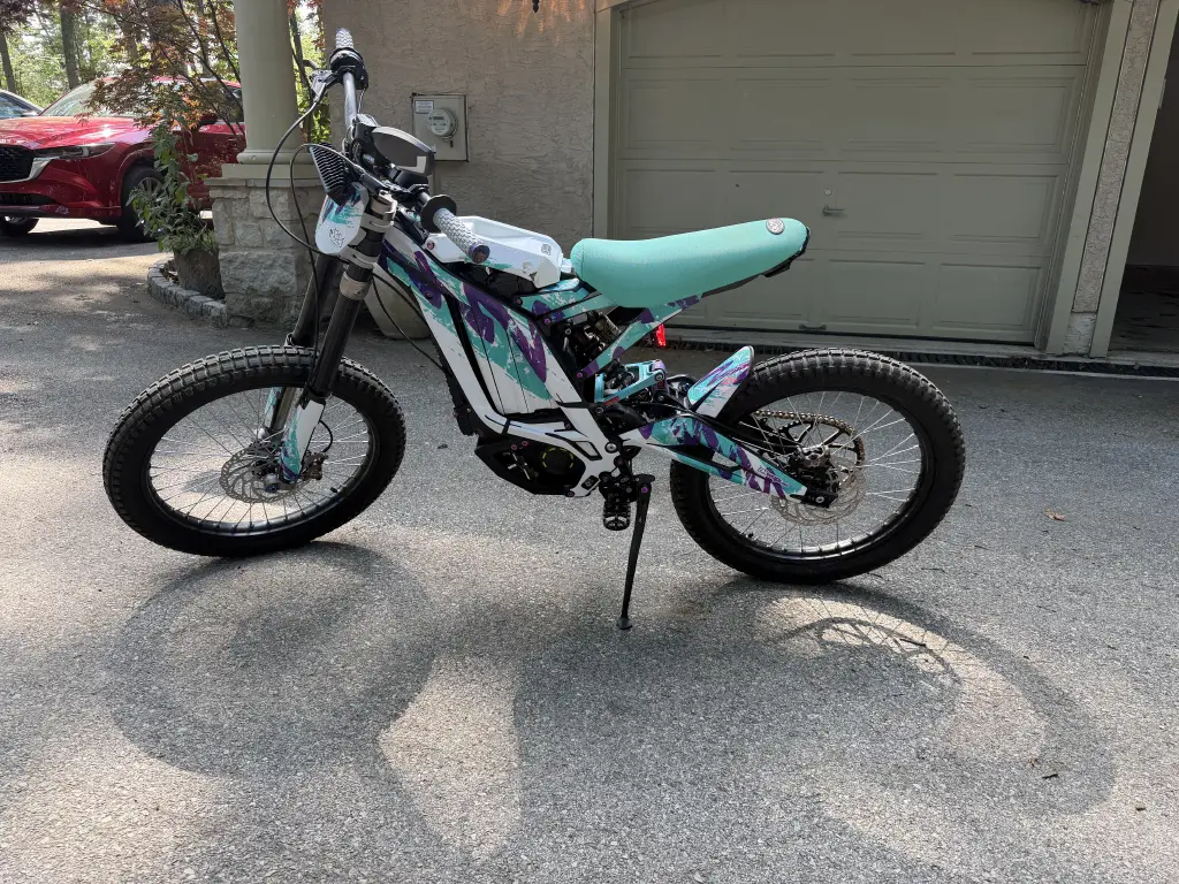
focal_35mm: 24
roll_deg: +0.0
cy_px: 442
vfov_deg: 56.8
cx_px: 590
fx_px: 817
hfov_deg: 71.6
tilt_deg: -18.4
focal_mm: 6.76
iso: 80
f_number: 1.78
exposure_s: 1/212
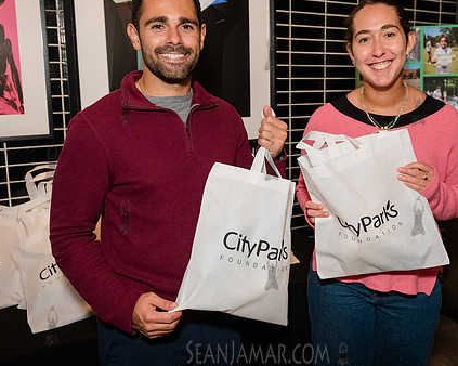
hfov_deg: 48.5
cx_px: 296
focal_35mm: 37
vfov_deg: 40.0
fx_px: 501
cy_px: 160
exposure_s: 1/320
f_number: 3.5
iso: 12800
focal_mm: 24
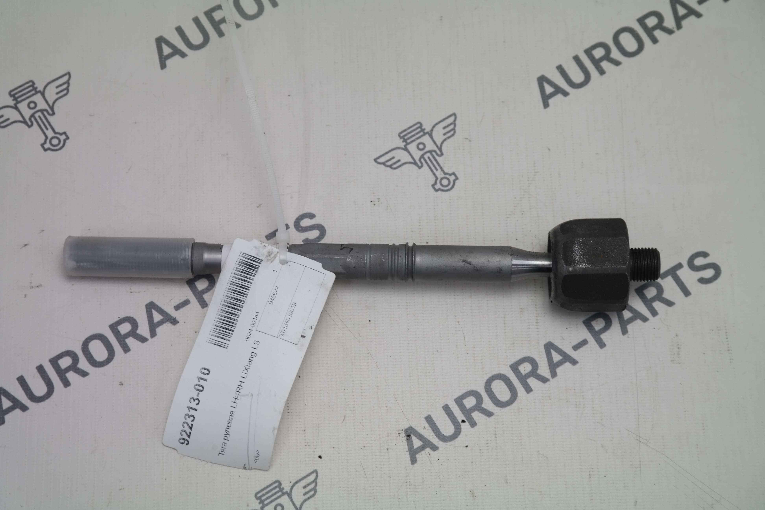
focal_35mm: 84
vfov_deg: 16.3
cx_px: 382
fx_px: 1785
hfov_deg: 24.2
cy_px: 255
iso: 200
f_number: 5.6
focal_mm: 55
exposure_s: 1/80
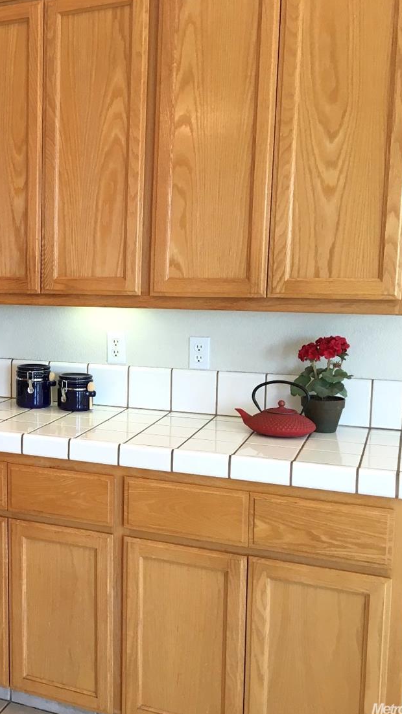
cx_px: -50
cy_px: 352
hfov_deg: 25.5
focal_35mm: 43
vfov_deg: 47.4
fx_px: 815
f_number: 2.2
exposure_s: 1/30
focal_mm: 4.15
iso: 25
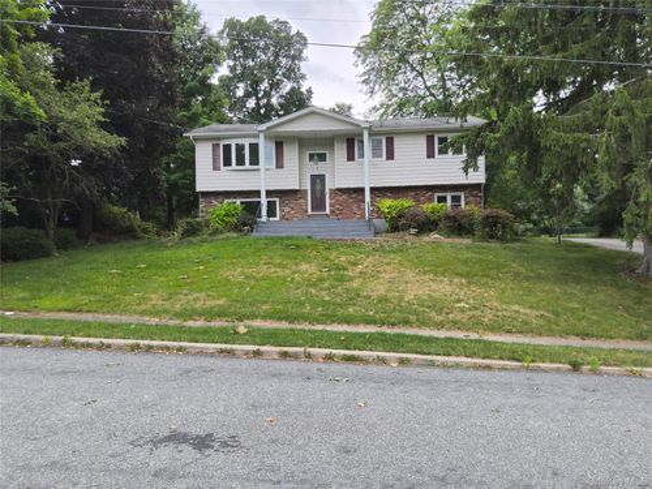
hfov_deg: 69.4
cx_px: 326
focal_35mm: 25
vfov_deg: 54.9
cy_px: 244
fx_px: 471
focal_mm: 3.08
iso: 32
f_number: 2
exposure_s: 1/533
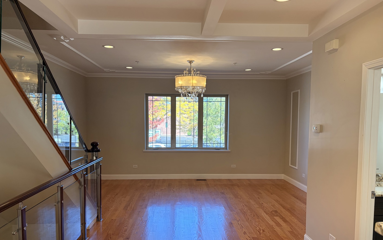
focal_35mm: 28
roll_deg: +0.3
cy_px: 137
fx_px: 292
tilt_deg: -3.4
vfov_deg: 44.4
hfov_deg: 66.5
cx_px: 190
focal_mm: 5.96
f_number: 1.6
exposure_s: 1/229
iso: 100
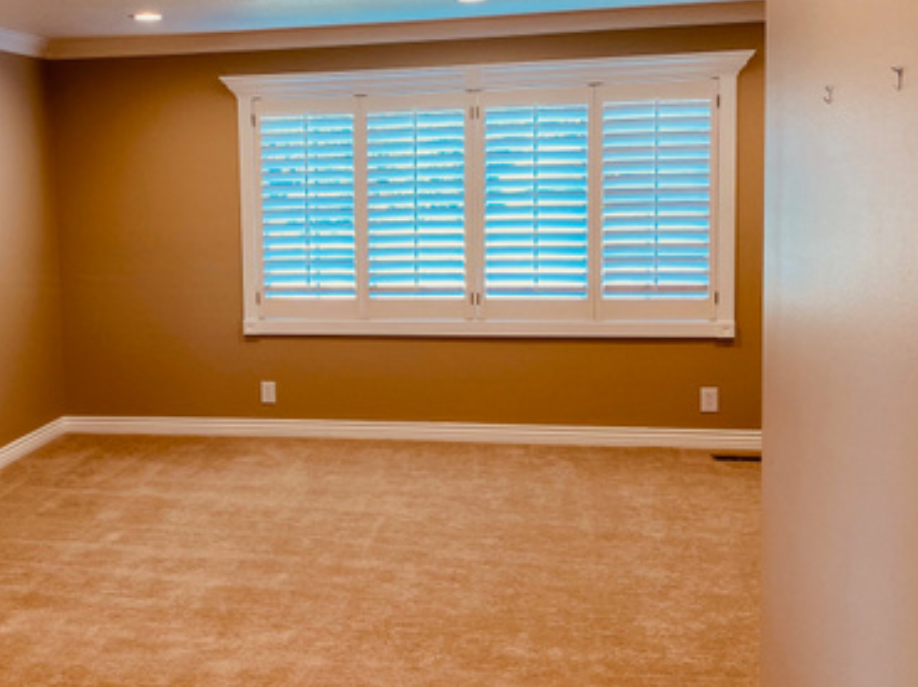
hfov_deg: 41.4
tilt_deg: -4.7
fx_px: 1193
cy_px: 300
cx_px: 290
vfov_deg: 32.1
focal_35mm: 45
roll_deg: +1.7
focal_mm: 4.25
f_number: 1.8
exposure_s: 1/120
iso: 125
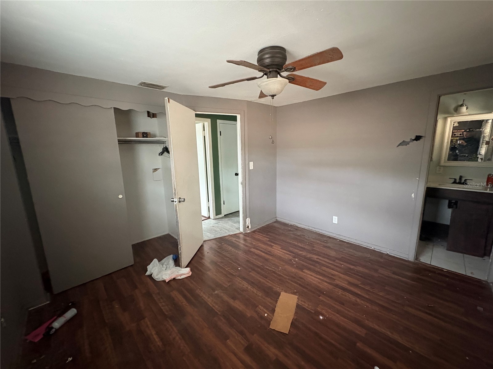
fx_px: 199
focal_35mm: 14
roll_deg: +1.6
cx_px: 246
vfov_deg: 85.7
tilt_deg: -10.7
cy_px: 184
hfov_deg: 102.1
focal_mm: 2.22
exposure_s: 1/40
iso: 1000
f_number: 2.2
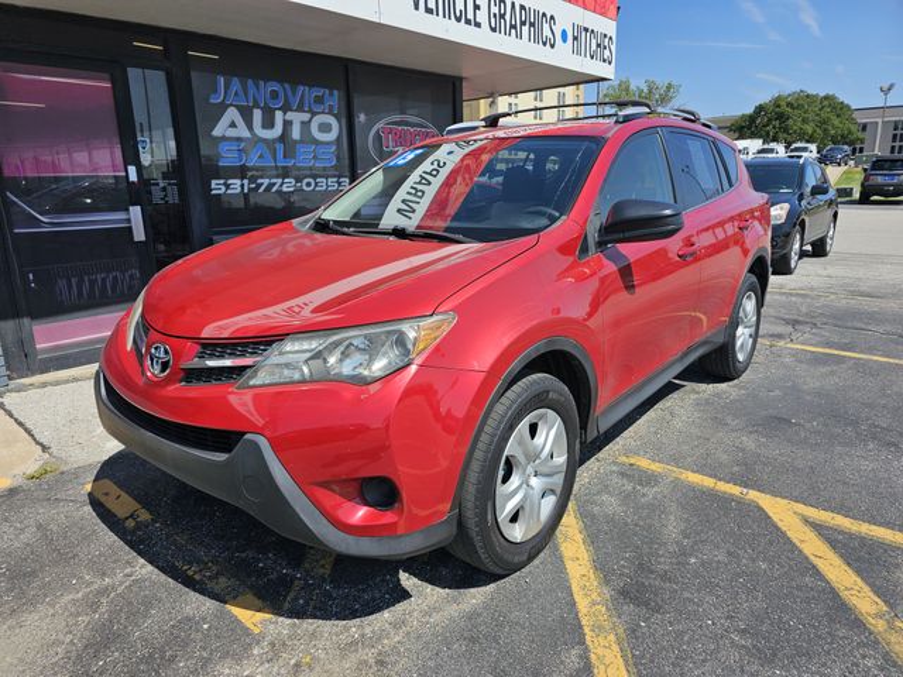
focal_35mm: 23
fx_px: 600
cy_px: 338
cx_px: 452
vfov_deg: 58.9
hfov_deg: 73.9
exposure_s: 1/857
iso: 10
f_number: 1.7
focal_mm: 6.3
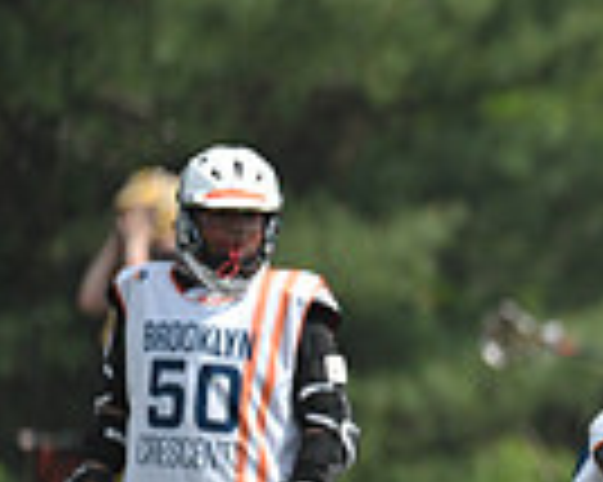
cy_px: 468
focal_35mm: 1219
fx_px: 21739
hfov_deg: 1.6
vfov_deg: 1.3
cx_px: 1192
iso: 640
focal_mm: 300
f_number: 4
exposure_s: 1/3200
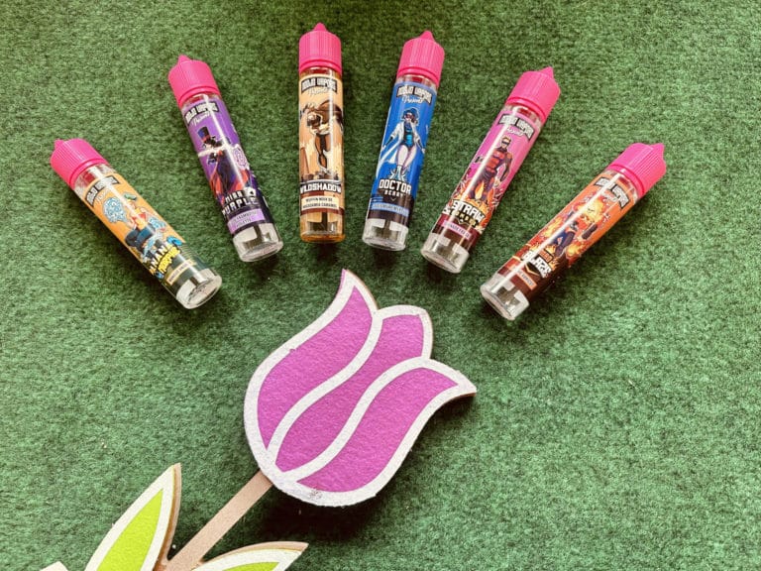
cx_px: 380
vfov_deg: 56.8
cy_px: 286
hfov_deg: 71.6
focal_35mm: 24
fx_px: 528
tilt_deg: -81.2
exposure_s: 1/100
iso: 160
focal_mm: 6.86
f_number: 1.78
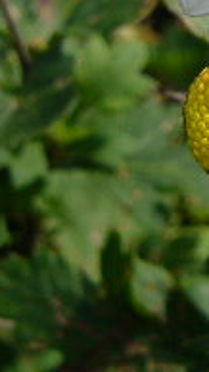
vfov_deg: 16.8
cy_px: 44
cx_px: 301
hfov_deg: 9.4
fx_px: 1242
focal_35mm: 126
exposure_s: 1/200
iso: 80
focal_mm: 5.8
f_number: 5.6
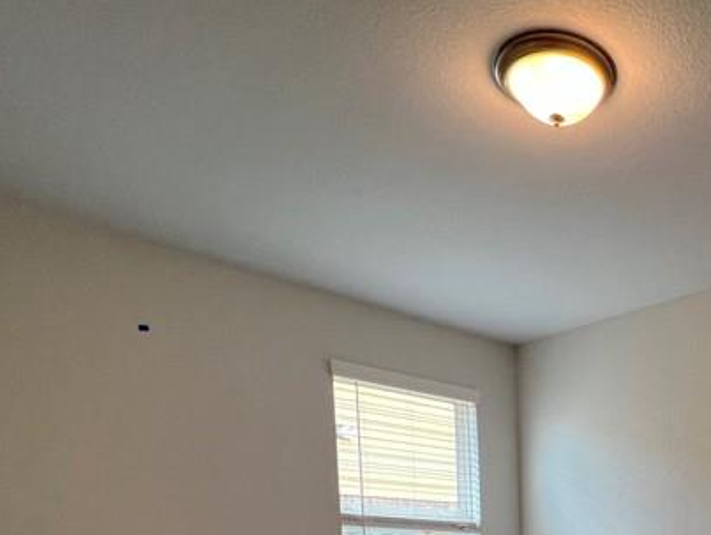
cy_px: 622
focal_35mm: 33
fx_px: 678
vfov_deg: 35.2
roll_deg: +0.1
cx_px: 674
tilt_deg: -5.1
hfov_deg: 47.9
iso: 100
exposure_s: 1/120
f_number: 1.8
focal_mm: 1.57
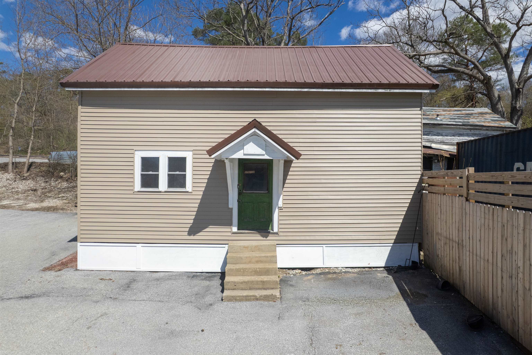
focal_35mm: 22
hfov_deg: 78.6
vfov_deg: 57.2
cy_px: 178
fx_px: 325
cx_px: 266
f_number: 2.8
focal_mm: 8.38
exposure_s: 1/400
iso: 140
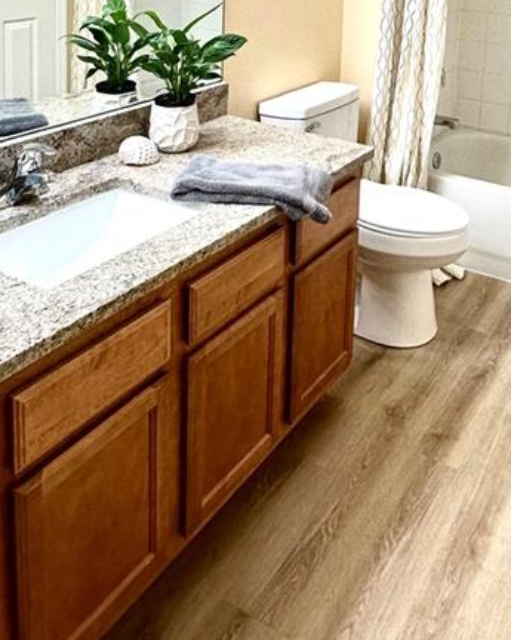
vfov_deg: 42.2
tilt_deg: -9.2
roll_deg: -3.5
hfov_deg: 38.1
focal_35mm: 38
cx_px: 384
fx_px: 719
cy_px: 16
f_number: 2.2
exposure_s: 1/120
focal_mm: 2.22
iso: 160
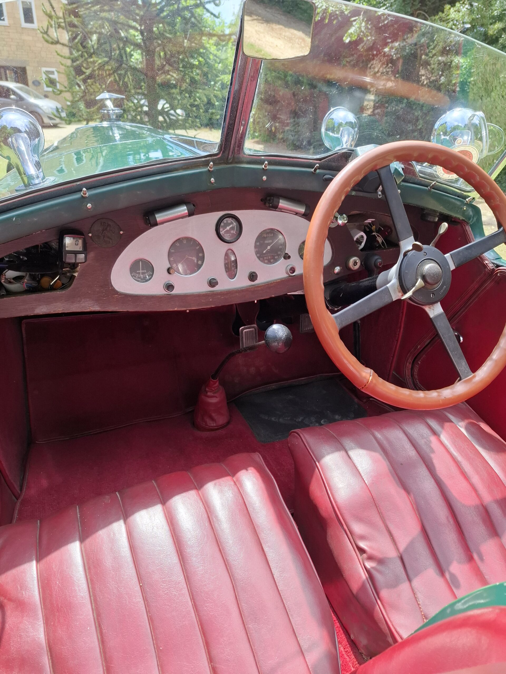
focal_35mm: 23
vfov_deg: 73.9
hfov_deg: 58.9
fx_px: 448
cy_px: 337
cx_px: 253
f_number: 1.8
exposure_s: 1/285
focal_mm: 5.54
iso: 50
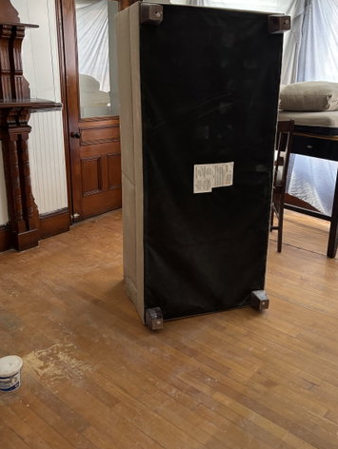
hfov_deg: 42.9
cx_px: 198
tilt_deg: -17.0
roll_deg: -2.5
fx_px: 429
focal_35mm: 33
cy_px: 200
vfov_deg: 55.2
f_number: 1.6
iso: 400
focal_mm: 5.96
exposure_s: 1/40
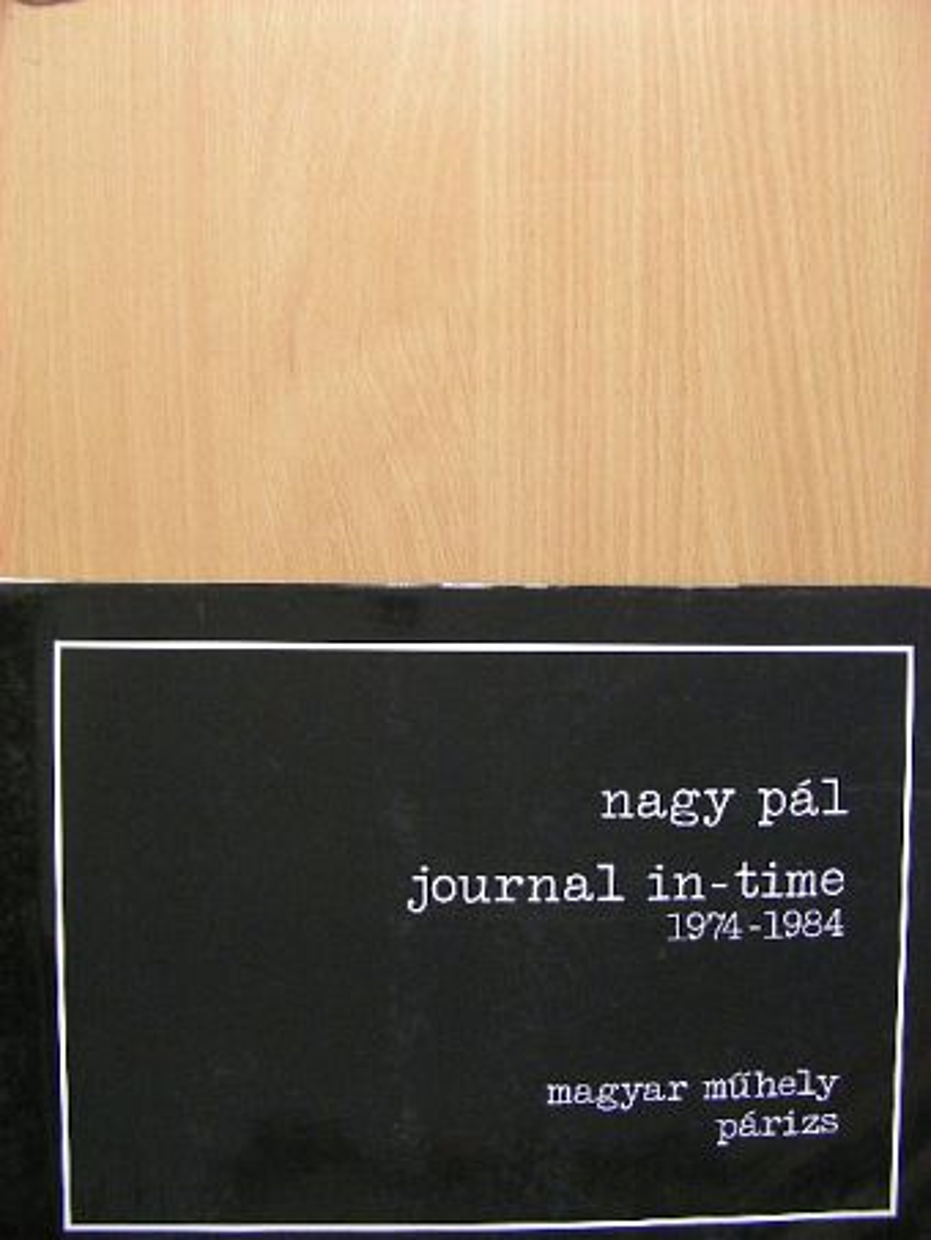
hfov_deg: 37.7
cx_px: 466
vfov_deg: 49.0
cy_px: 620
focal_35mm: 38
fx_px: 1362
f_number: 3.5
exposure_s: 1/50
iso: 200
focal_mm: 6.3
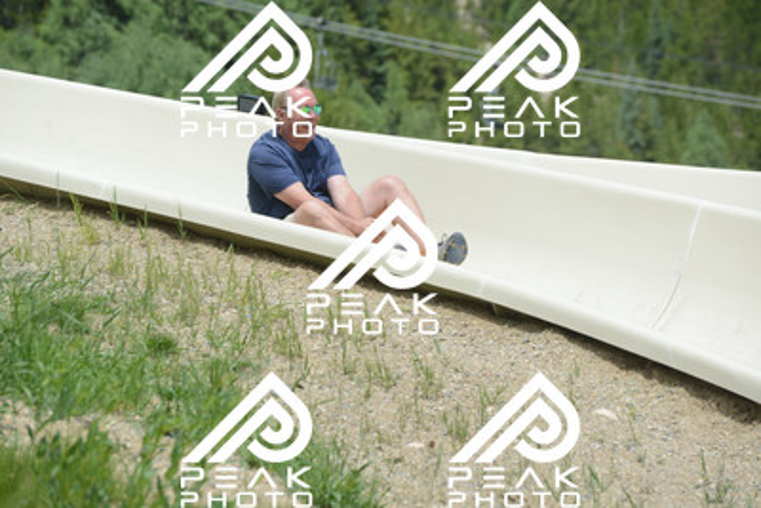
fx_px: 4123
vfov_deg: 7.0
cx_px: 380
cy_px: 254
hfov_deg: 10.5
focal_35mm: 195
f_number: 6.3
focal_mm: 195
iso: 250
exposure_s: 1/640
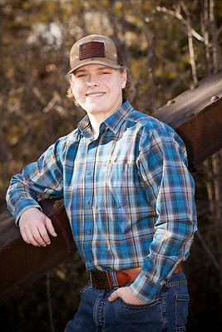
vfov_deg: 16.3
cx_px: 104
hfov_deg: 10.9
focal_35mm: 126
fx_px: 1164
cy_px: 148
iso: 800
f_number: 5.6
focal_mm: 112
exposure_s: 1/800
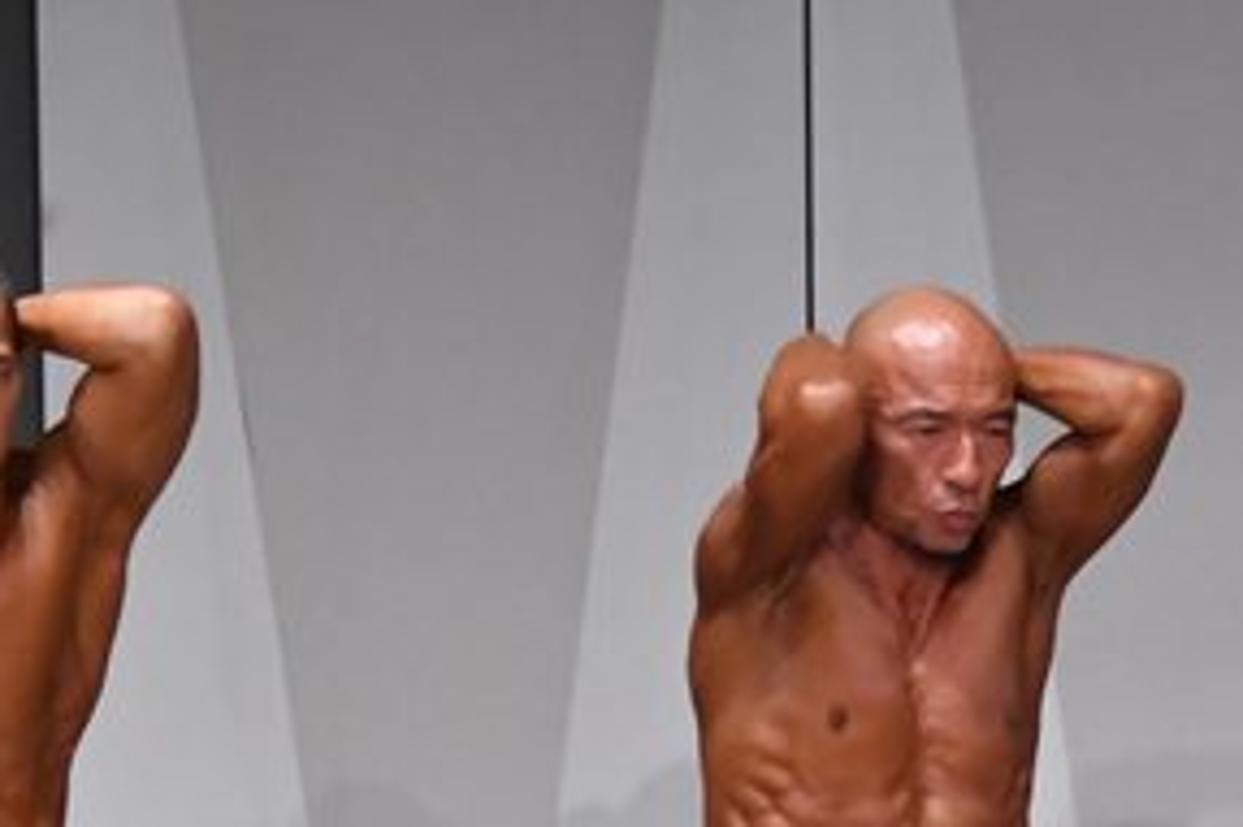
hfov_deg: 3.8
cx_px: 596
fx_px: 18806
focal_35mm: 545
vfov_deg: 2.5
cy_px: 1043
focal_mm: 135
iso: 6400
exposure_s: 1/400
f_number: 5.6
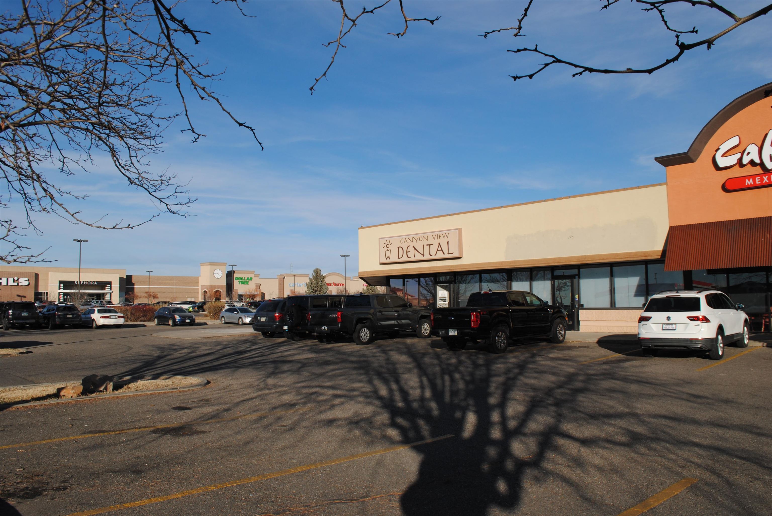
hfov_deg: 67.3
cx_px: 386
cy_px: 258
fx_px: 580
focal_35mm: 27
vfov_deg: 48.0
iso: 100
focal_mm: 18
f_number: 8
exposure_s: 1/250
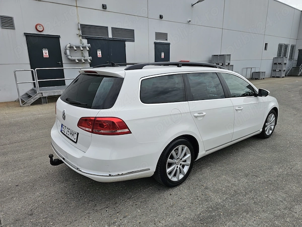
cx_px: 151
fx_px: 201
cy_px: 114
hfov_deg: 73.9
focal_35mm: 23
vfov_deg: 58.9
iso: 10
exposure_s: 1/1024
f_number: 1.7
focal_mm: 6.3
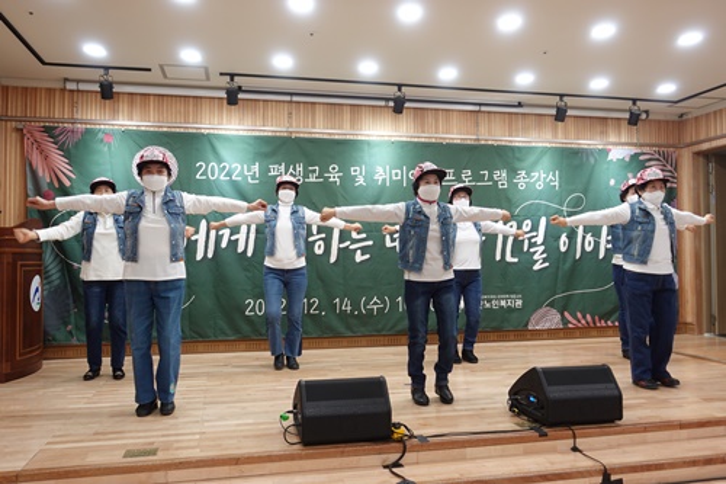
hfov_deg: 63.7
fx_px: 585
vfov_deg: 44.9
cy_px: 242
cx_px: 363
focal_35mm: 29
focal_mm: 11.4
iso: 125
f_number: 2.5
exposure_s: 1/30
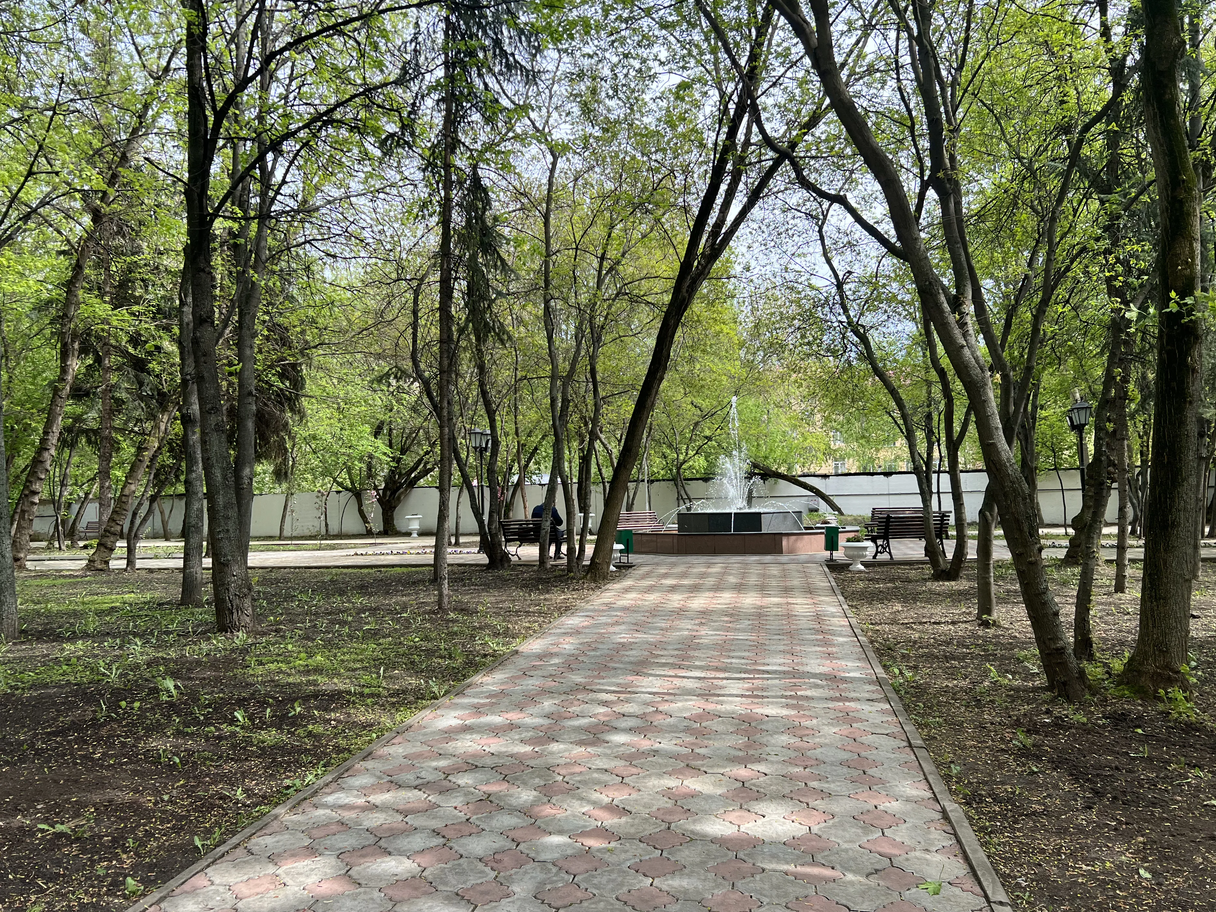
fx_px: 984
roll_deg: +2.4
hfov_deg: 63.4
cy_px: 466
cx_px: 609
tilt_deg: +1.8
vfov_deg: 49.7
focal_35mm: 28
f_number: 1.5
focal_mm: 5.7
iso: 50
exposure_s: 1/880
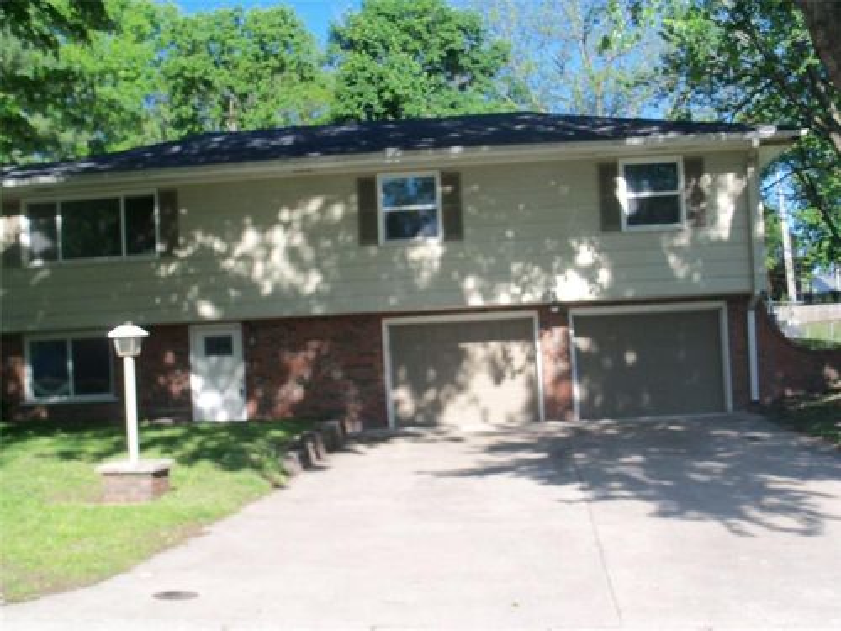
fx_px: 1142
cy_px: 316
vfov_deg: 30.9
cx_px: 420
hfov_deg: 40.4
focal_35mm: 47
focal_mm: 8.3
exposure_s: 1/400
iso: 80
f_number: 3.2
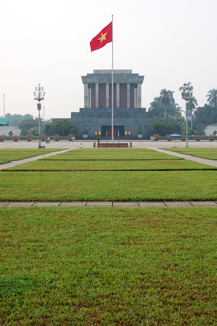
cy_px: 161
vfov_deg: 36.6
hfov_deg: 24.8
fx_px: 493
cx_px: 112
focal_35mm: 55
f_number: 8
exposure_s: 1/160
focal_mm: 35
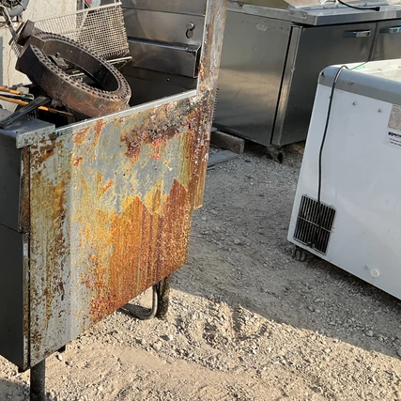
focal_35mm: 45
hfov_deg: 36.4
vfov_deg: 37.5
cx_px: 86
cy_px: 182
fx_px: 590
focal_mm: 3
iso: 25
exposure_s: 1/792
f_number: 1.8
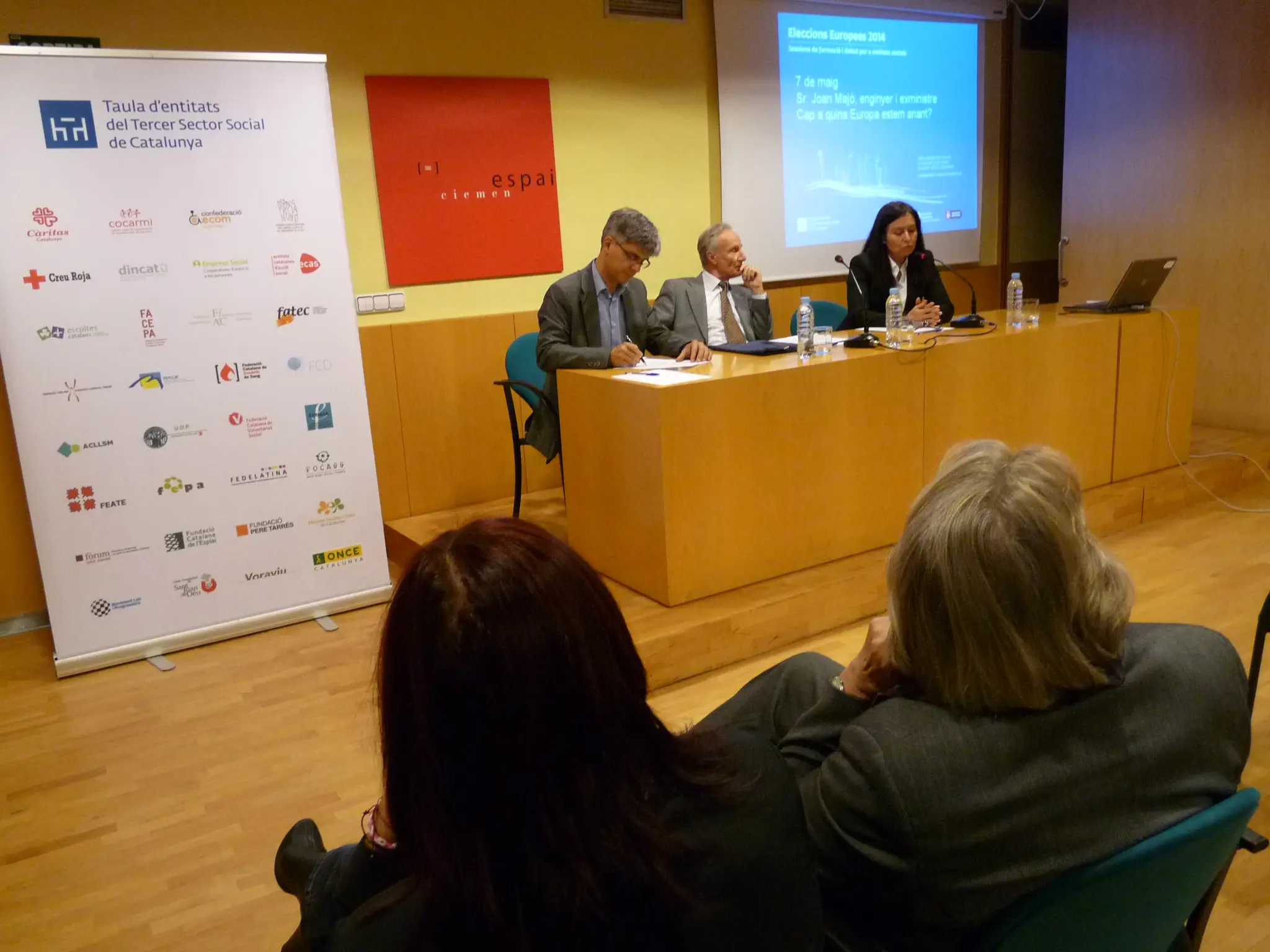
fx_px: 991
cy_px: 476
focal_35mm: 27
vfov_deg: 51.4
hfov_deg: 65.3
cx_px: 635
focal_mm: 4.8
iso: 400
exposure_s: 1/30
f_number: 2.8
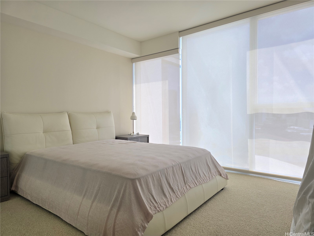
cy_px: 118
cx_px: 157
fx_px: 209
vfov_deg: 58.9
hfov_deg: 73.9
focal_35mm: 23
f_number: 1.7
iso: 50
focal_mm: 6.3
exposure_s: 1/180
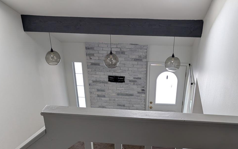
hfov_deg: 47.1
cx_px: 134
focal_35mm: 42
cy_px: 147
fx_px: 272
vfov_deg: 28.7
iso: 21
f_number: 1.68
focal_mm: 6.9
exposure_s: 1/77.3
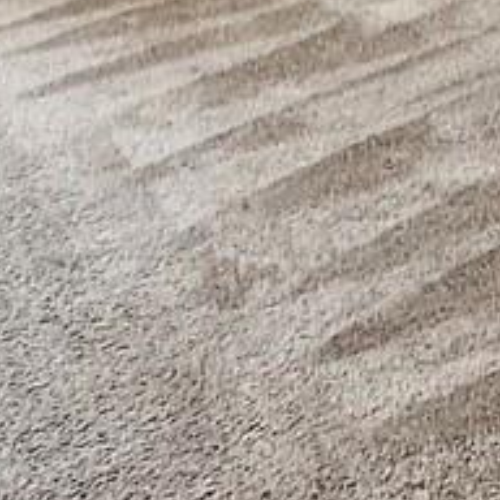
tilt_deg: -7.1
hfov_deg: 15.7
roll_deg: +1.9
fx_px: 1683
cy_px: -438
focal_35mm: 103
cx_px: 716
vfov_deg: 14.5
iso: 100
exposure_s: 1/120
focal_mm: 2.22
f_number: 2.2
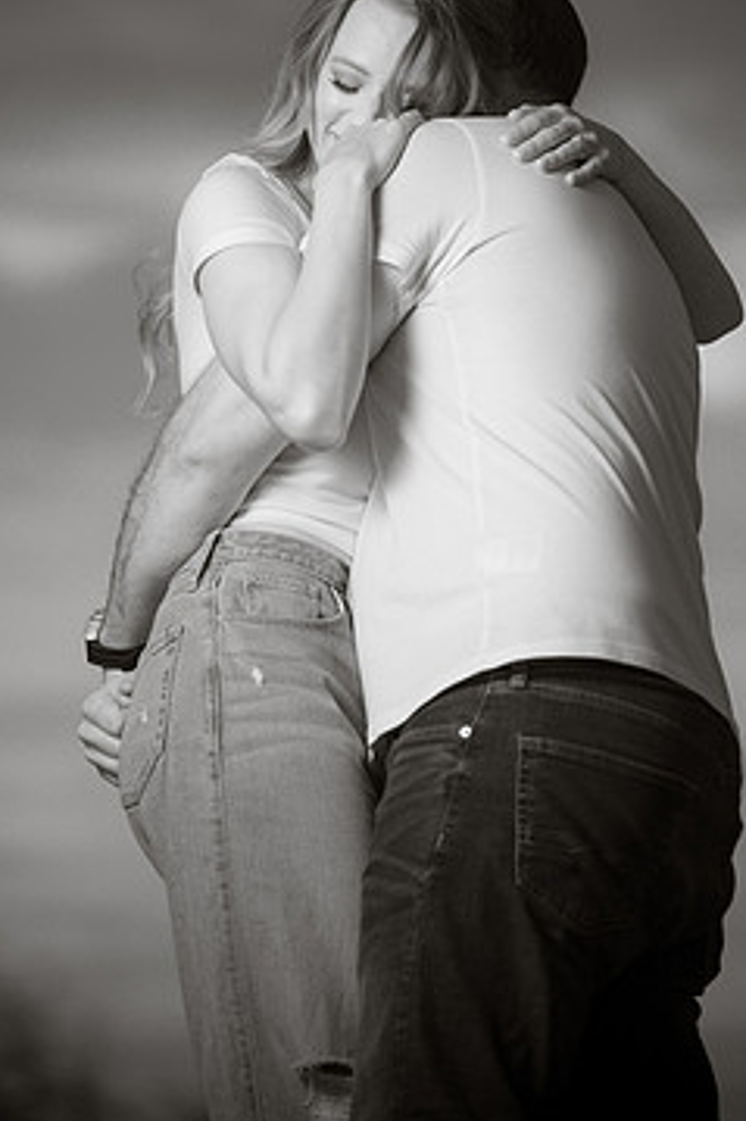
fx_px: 7809
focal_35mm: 251
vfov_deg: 8.2
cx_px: 353
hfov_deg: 5.5
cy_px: 422
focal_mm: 200
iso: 400
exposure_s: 1/250
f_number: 4
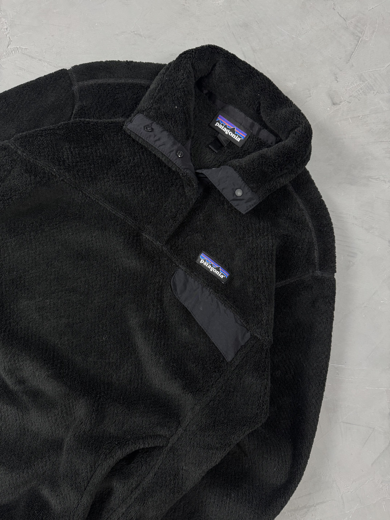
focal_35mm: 24
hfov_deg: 56.8
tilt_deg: -85.8
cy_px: 260
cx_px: 195
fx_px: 361
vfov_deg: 71.6
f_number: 1.78
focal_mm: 6.76
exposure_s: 1/60
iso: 320
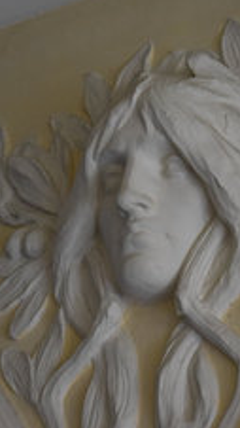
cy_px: 228
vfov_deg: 9.7
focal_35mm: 223
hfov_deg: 5.4
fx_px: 2525
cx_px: 181
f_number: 5.3
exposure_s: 1/160
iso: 3200
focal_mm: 80
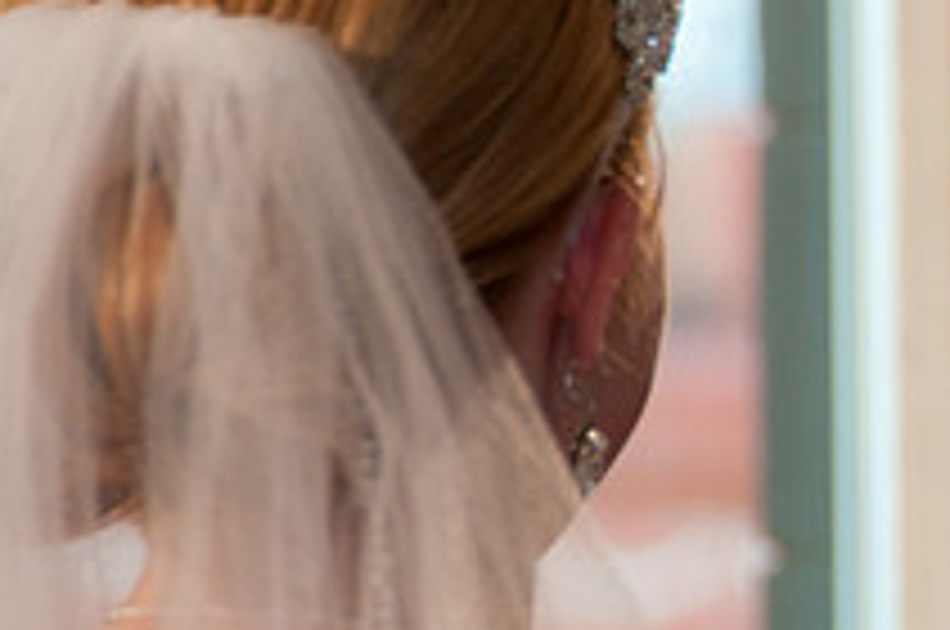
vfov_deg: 2.0
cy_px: 281
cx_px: 1171
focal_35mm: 700
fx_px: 18444
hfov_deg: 2.9
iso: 400
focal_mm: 170
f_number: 5.6
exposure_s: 1/80
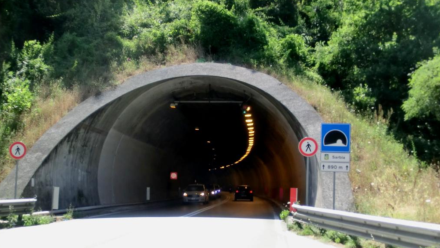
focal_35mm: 54
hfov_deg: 38.4
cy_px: 135
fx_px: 630
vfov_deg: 22.2
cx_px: 191
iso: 80
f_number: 4
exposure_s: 1/250
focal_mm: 7.38
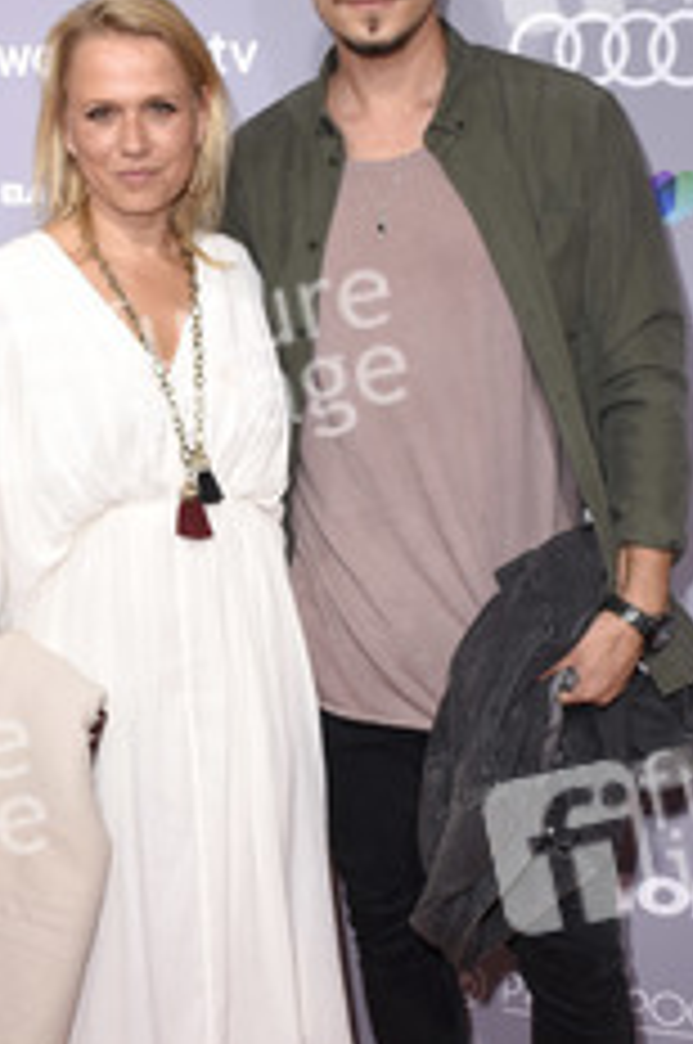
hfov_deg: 23.7
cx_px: 306
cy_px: 603
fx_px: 1651
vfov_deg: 35.0
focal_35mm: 57
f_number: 6.3
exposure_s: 1/160
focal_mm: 22
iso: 250
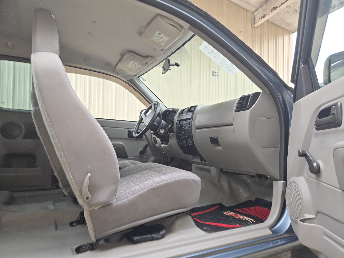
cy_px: 129
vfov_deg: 58.9
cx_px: 172
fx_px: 229
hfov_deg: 73.9
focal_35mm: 23
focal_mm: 5.4
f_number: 1.8
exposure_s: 1/60
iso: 64
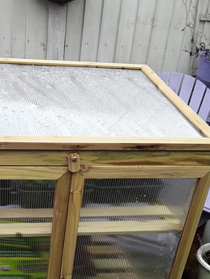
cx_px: 37
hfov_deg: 30.1
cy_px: 221
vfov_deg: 39.0
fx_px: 380
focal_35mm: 47
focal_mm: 2.91
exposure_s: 1/293
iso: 40
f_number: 1.9
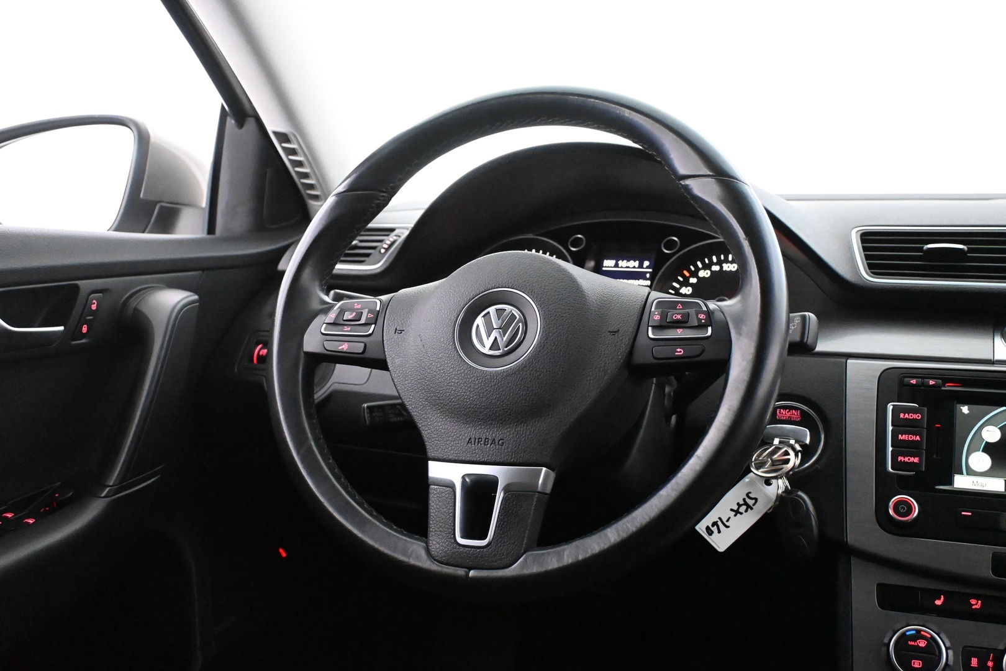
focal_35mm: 39
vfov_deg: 34.2
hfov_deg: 49.6
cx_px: 503
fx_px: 1090
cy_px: 336
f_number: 4.5
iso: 11400
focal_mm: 26
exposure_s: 1/60
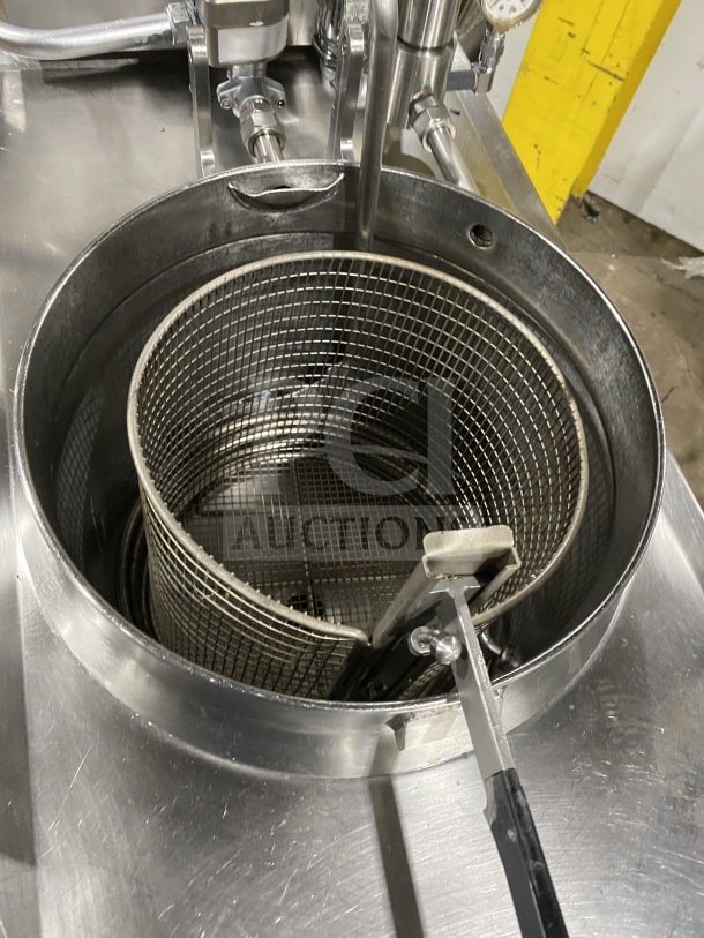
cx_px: 352
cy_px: 469
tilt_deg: -64.1
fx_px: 705
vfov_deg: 67.3
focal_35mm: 26
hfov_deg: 53.1
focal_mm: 4.25
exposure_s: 1/60
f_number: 1.8
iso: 500
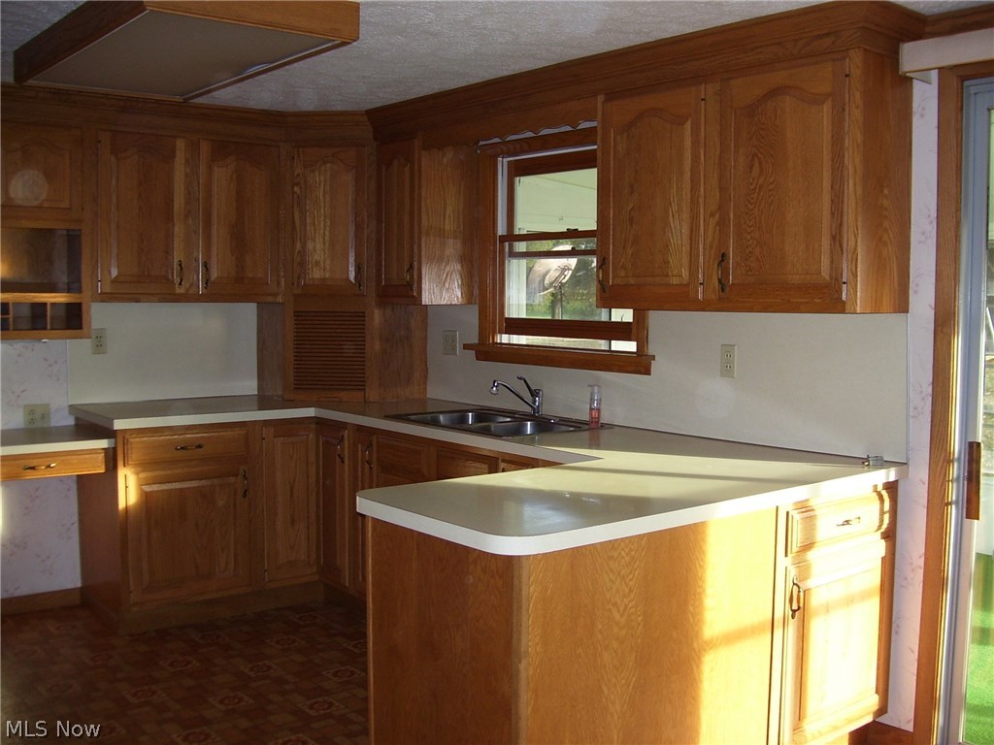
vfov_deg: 39.7
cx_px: 497
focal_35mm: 36
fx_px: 1034
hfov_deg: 51.4
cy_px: 372
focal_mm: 6
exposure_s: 1/60
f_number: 2.7
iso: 100
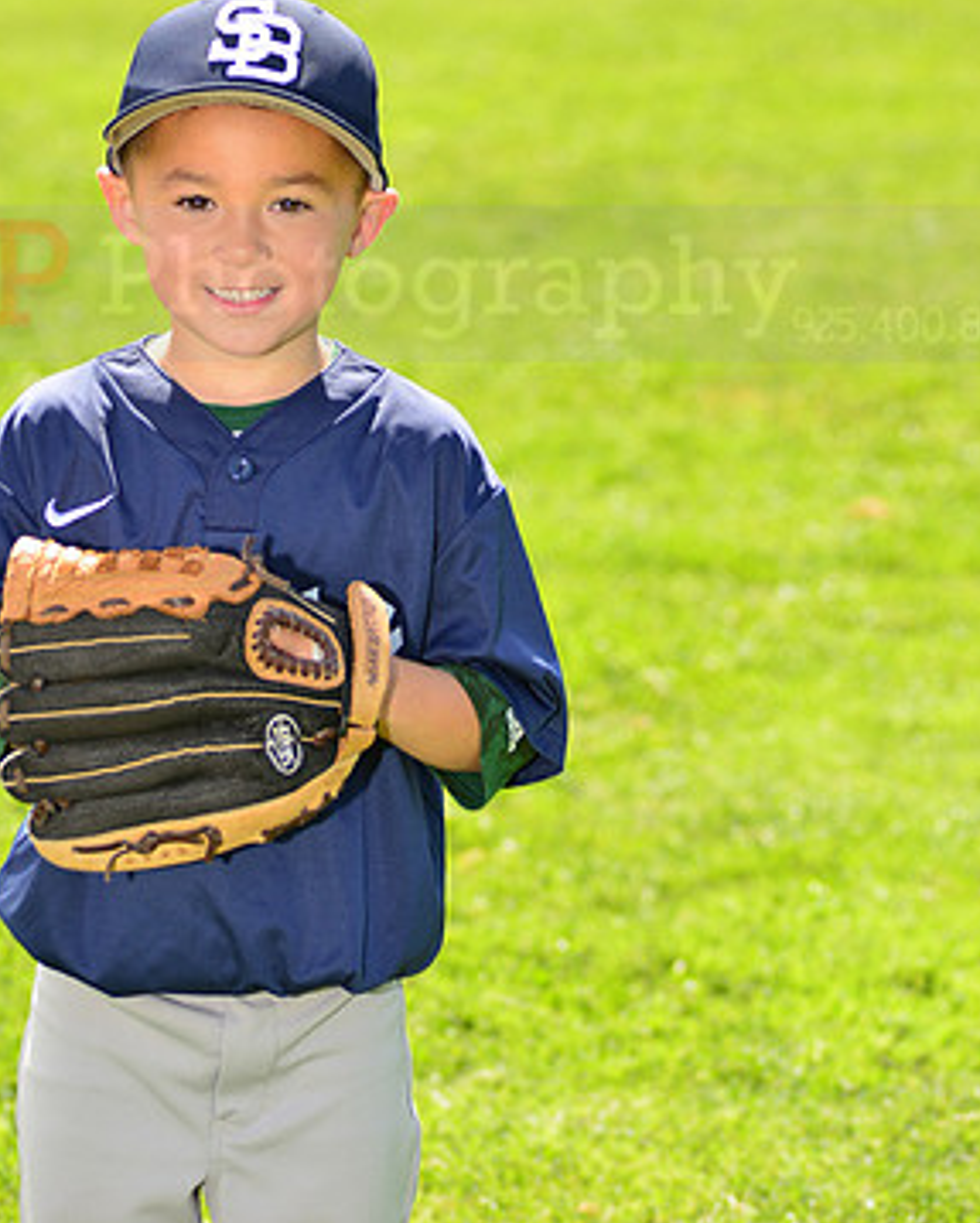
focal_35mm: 152
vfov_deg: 12.6
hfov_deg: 10.2
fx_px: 5504
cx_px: 347
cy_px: 253
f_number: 5
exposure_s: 1/250
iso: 100
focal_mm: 100
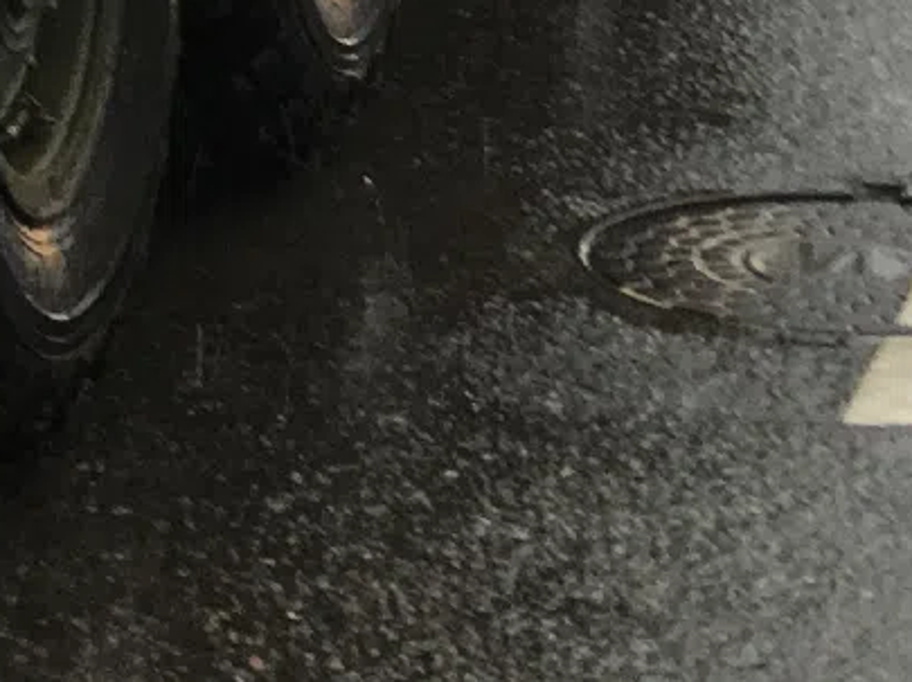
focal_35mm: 172
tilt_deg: -0.9
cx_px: -318
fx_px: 4528
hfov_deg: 11.2
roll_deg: +2.0
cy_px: -1098
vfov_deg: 7.8
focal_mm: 4.15
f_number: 2.2
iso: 40
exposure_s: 1/100
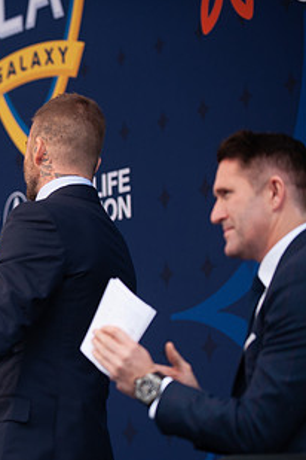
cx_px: -101
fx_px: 2869
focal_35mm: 225
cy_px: 269
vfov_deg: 9.1
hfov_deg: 6.1
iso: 400
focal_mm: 120
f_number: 2.8
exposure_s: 1/1250
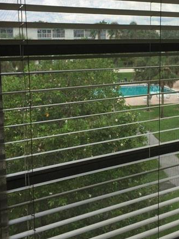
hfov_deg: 28.3
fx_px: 351
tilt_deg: -6.6
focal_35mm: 51
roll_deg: +1.6
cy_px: 86
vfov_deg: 37.2
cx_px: 129
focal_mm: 4.15
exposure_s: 1/760
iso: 32
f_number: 2.2
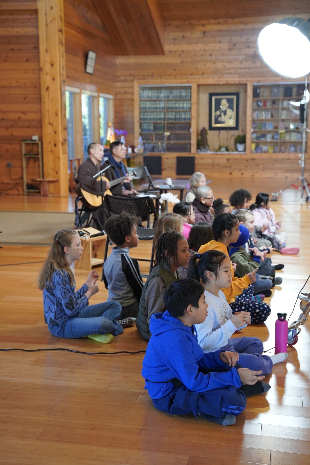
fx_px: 655
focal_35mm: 51
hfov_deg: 26.6
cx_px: 155
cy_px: 232
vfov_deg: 39.1
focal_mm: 50.7
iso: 4000
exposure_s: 1/160
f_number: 4
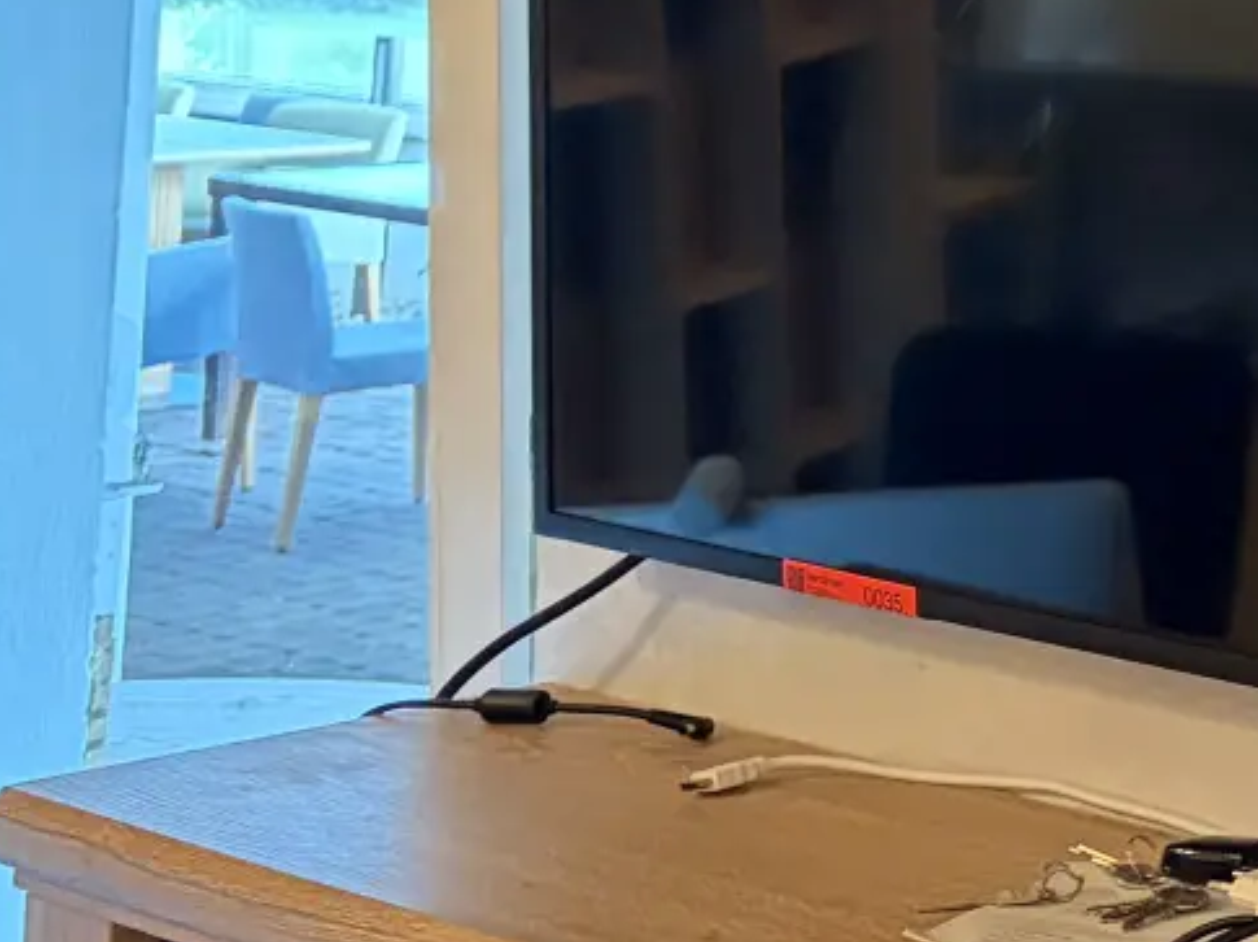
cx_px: 2166
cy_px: -324
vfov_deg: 13.7
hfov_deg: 16.4
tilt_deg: +2.5
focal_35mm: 103
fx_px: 3740
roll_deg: -1.8
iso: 400
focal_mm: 5.96
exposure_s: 1/50
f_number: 1.6
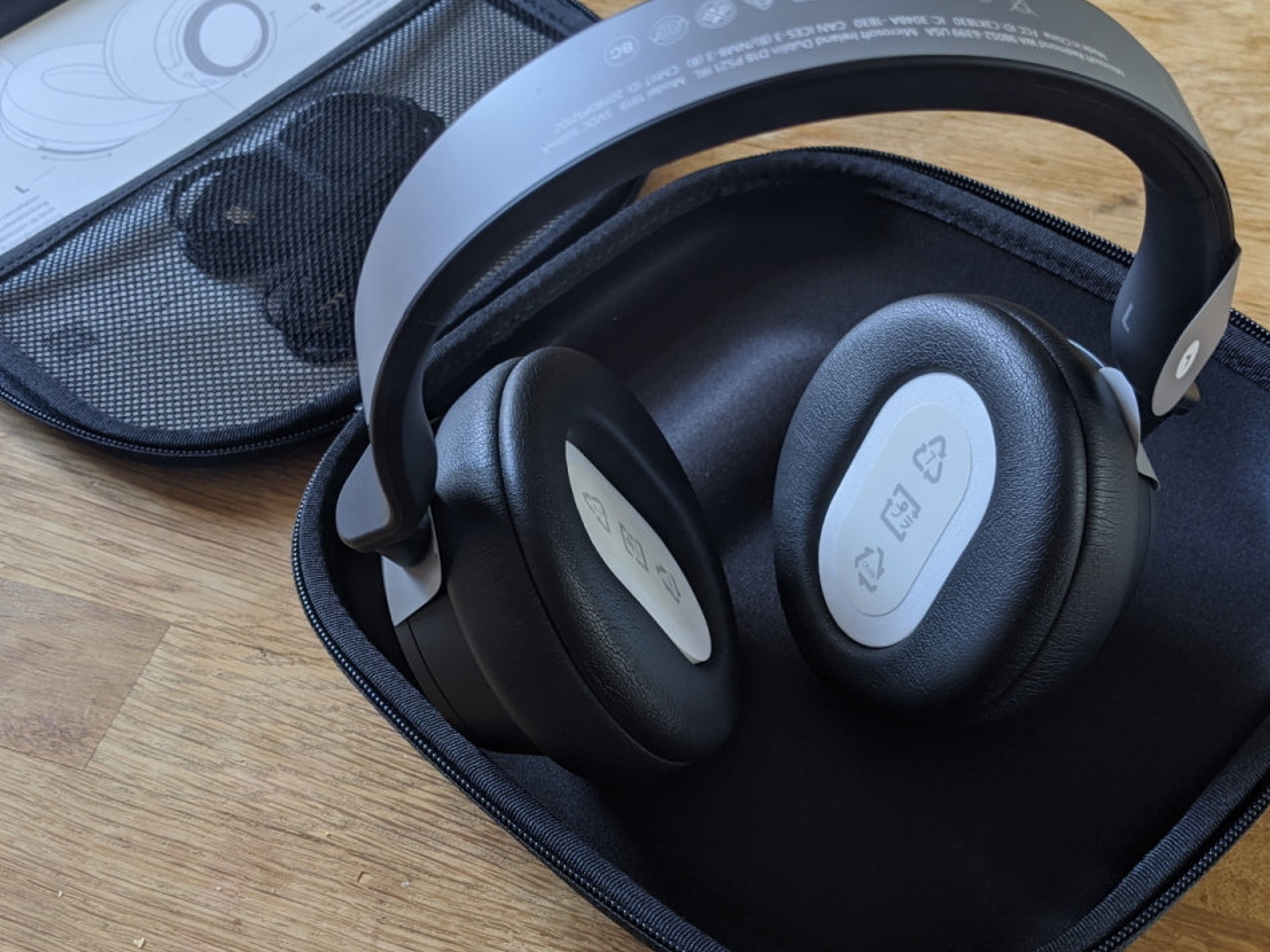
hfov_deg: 45.8
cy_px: 533
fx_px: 1504
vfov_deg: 35.1
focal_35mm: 41
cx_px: 664
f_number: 1.73
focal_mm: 4.38
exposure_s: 1/26.9
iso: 51
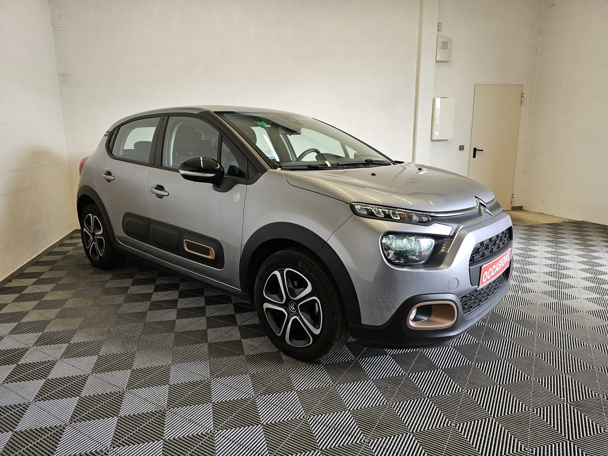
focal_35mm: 23
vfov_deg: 58.9
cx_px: 304
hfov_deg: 73.9
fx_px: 404
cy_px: 228
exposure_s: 1/100
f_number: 1.7
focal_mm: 6.3
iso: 40
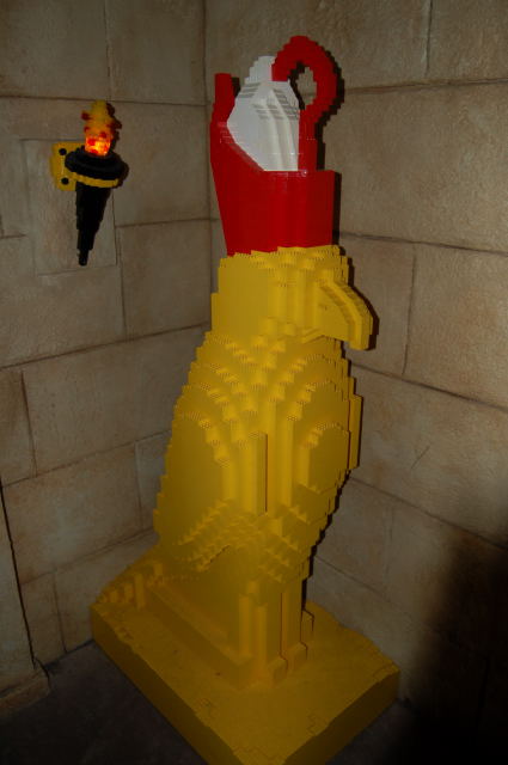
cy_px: 382
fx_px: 605
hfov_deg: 45.6
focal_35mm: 28
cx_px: 254
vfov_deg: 64.6
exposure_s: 1/60
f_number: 3.5
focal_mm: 19
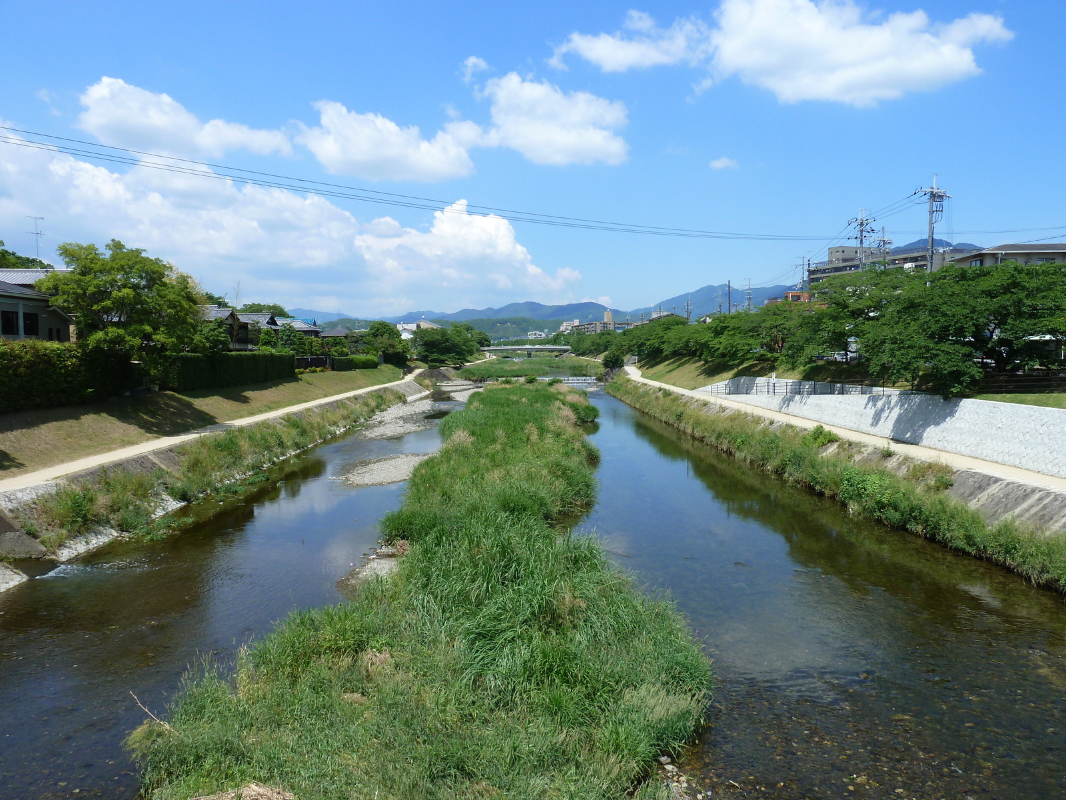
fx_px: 770
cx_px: 533
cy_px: 400
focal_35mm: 25
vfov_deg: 54.9
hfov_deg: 69.4
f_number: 4.5
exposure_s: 1/400
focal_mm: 4.1
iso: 80
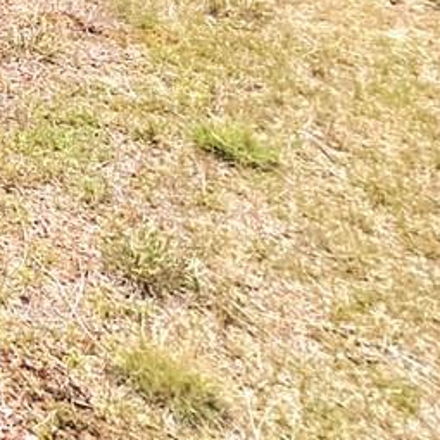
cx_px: -715
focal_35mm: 72
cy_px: -418
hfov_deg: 13.5
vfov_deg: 17.7
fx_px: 1035
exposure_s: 1/1667
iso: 20
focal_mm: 2.2
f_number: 1.9
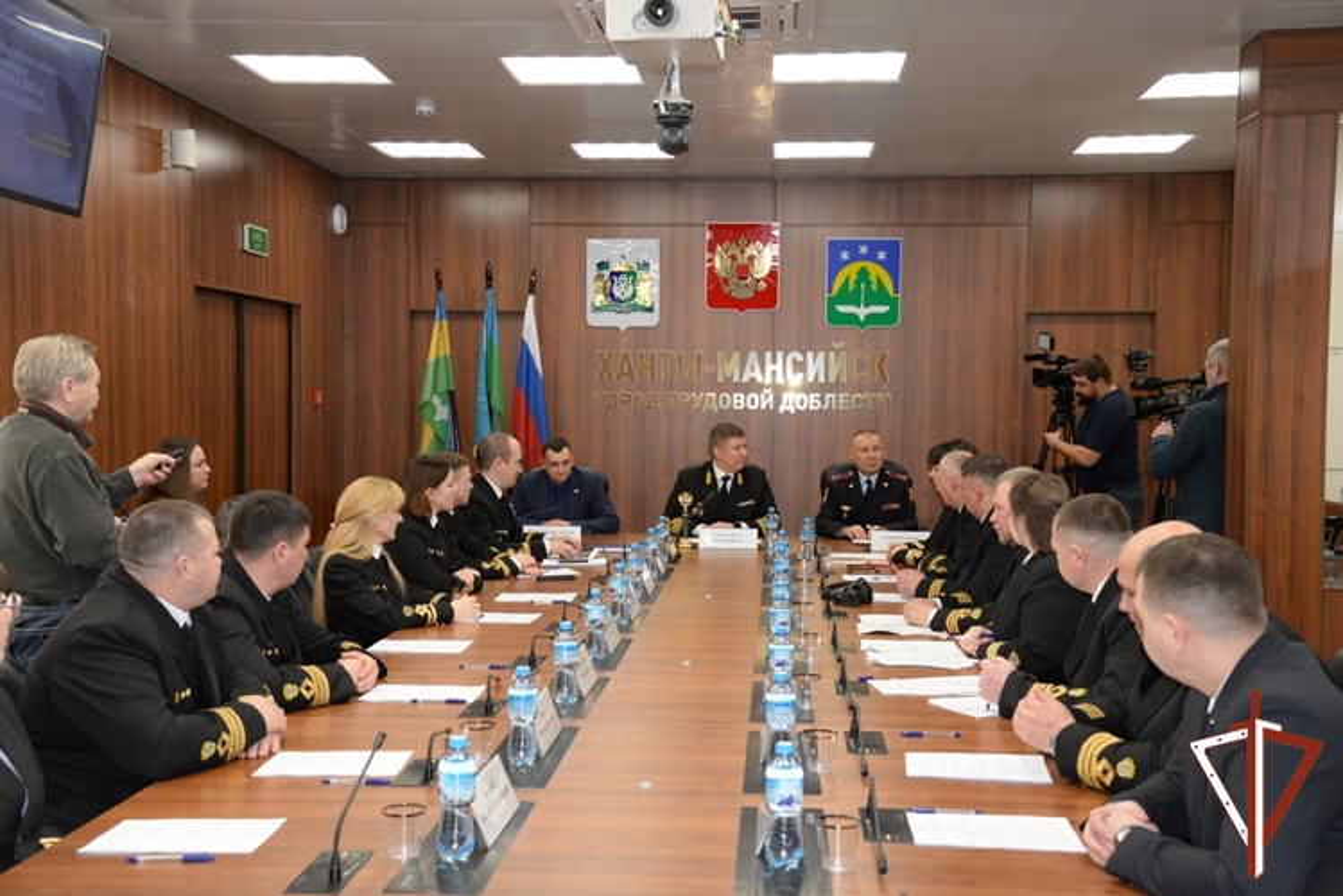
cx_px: 672
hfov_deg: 44.5
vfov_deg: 30.5
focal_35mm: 44
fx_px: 1642
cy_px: 448
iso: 1000
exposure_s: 1/125
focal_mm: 44
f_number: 5.6
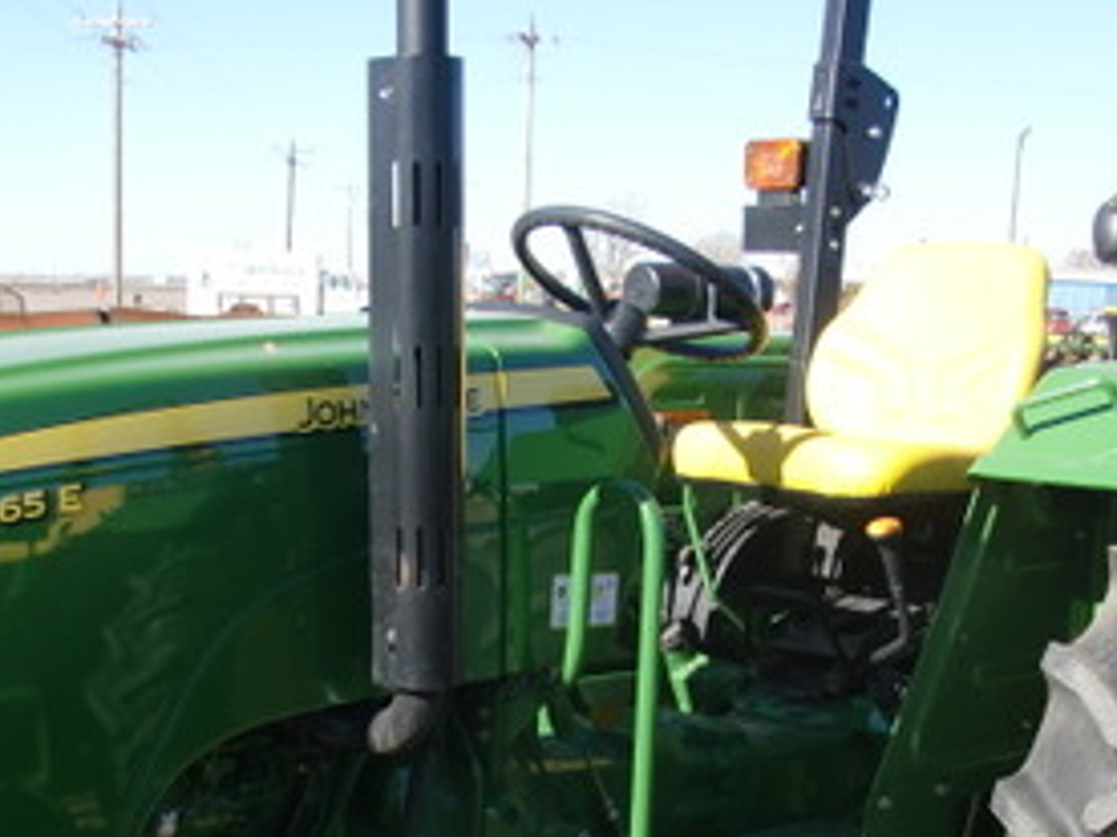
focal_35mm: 71
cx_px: 514
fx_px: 2291
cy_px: 748
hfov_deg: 27.4
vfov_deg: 20.3
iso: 64
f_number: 2.8
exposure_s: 1/640
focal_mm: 6.3
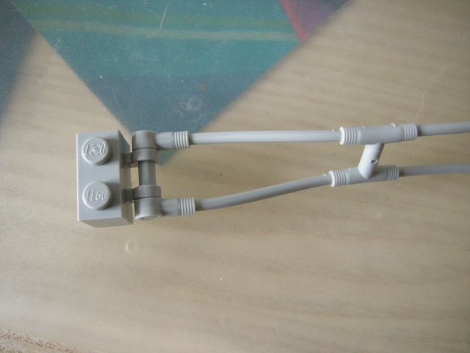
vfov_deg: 39.7
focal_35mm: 36
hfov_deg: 51.4
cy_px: 176
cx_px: 235
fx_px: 489
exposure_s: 1/60
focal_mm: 7.5
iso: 349
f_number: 2.7
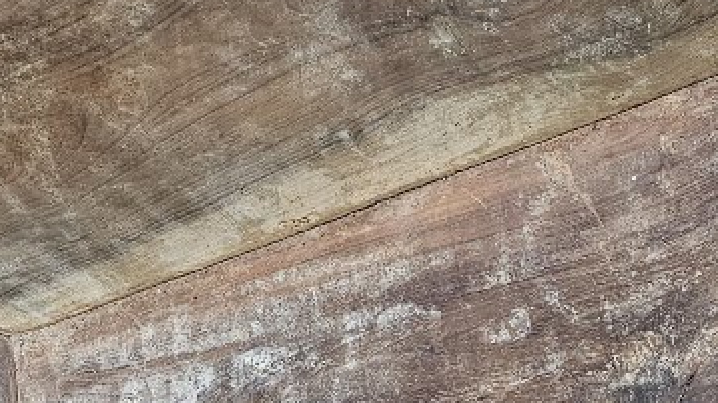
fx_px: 1599
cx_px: 493
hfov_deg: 25.2
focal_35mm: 84
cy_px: 371
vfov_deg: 14.2
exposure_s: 1/33.4
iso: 500
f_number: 1.7
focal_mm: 6.3
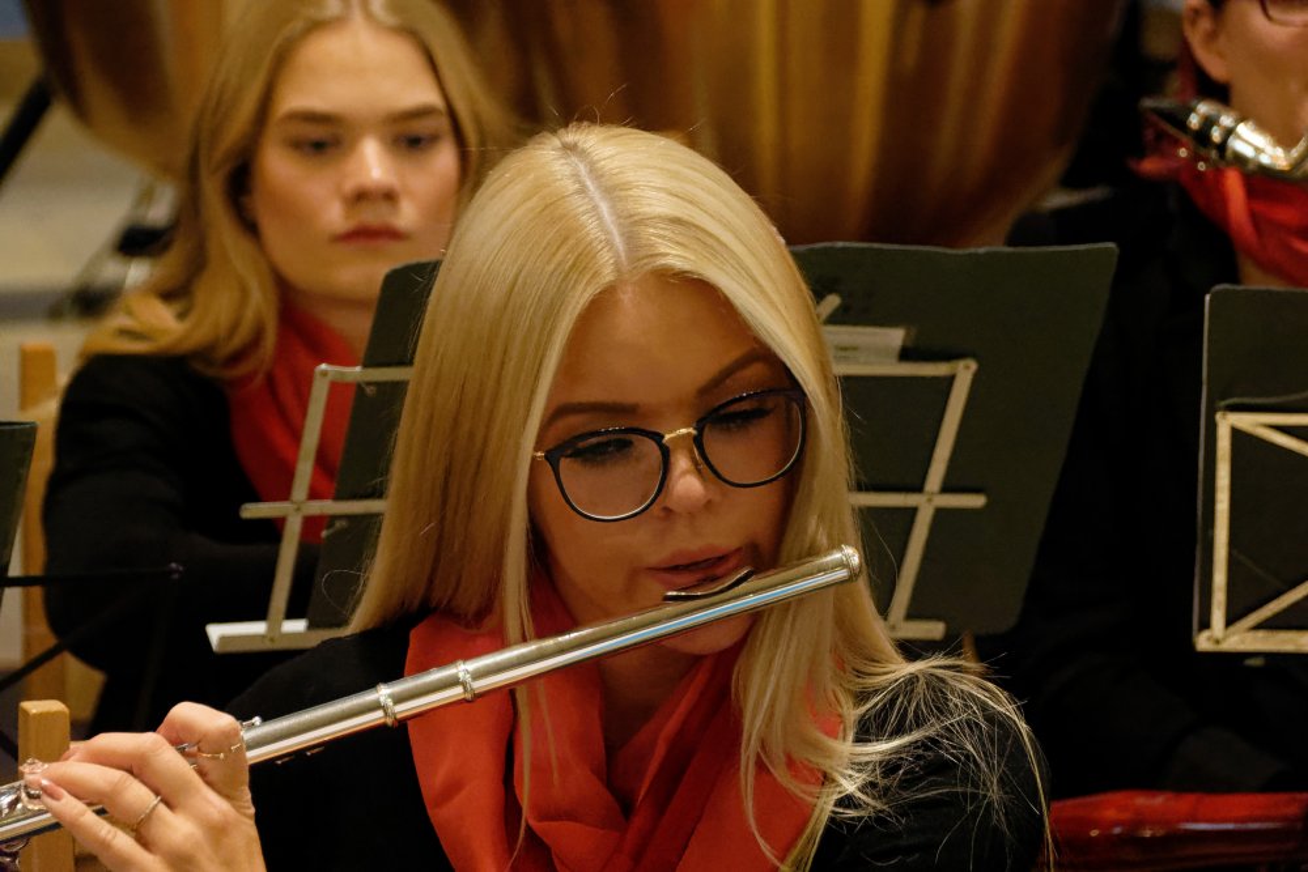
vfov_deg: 7.0
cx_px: 654
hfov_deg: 10.5
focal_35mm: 195
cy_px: 436
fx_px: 7086
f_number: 5.6
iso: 20000
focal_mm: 130
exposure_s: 1/200
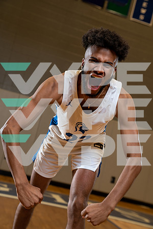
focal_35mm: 54
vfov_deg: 36.9
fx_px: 344
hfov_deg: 25.1
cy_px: 114
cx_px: 76
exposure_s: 1/125
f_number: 4
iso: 400
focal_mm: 54
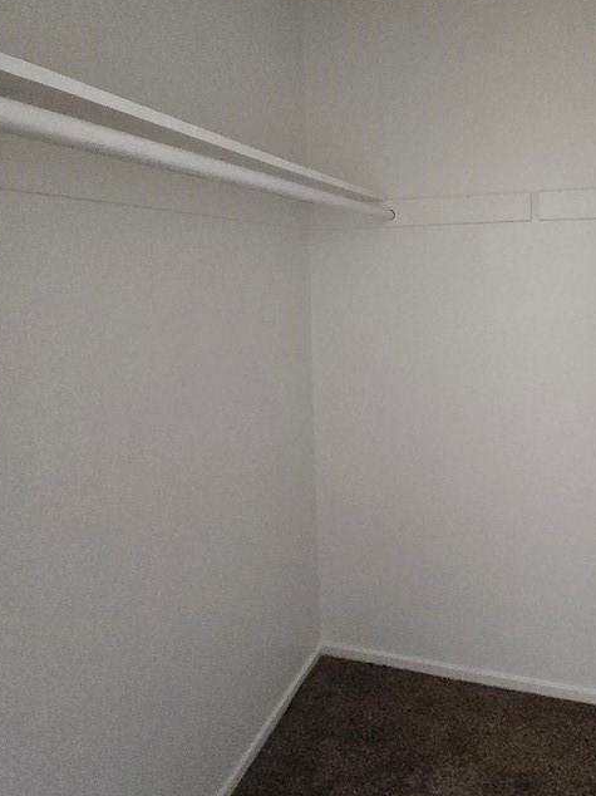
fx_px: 482
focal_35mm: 21
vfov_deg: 77.1
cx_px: 423
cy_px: 284
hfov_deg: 61.0
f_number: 2.2
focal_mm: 2.2
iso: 1250
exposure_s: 1/60
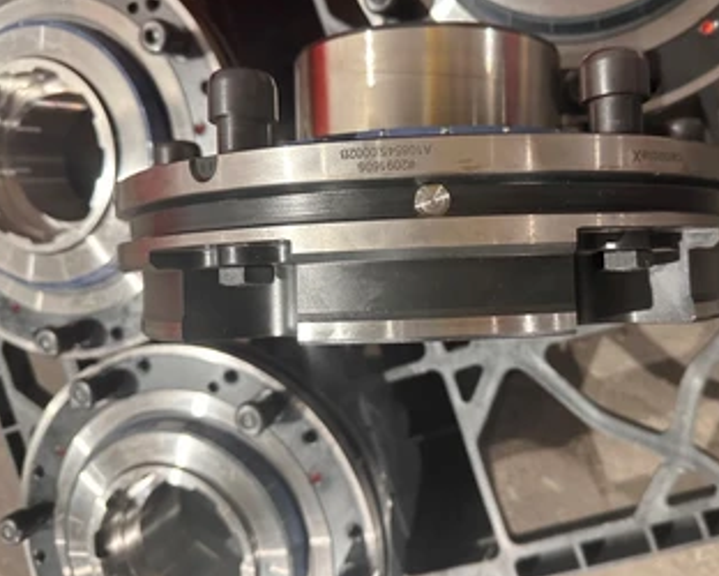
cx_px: 431
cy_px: 249
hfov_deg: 58.3
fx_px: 639
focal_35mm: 30
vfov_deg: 48.4
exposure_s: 1/60
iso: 640
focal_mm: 6.86
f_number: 1.78
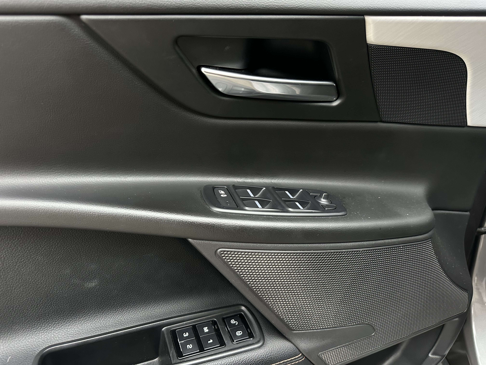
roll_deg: -1.0
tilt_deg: -22.0
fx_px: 337
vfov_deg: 56.8
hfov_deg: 71.6
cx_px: 243
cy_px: 182
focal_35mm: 24
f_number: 1.78
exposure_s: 1/60
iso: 400
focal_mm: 6.86
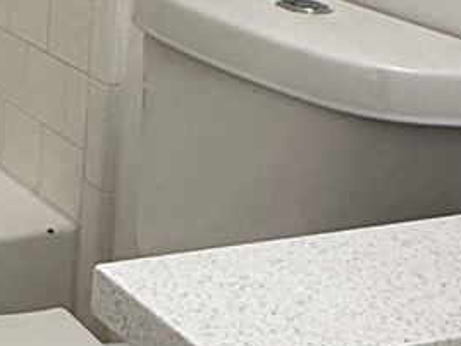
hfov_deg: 16.5
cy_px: -181
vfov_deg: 13.0
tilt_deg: -7.1
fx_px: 1425
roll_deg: -1.5
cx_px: -256
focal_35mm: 107
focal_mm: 2.22
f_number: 2.2
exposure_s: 1/120
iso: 160
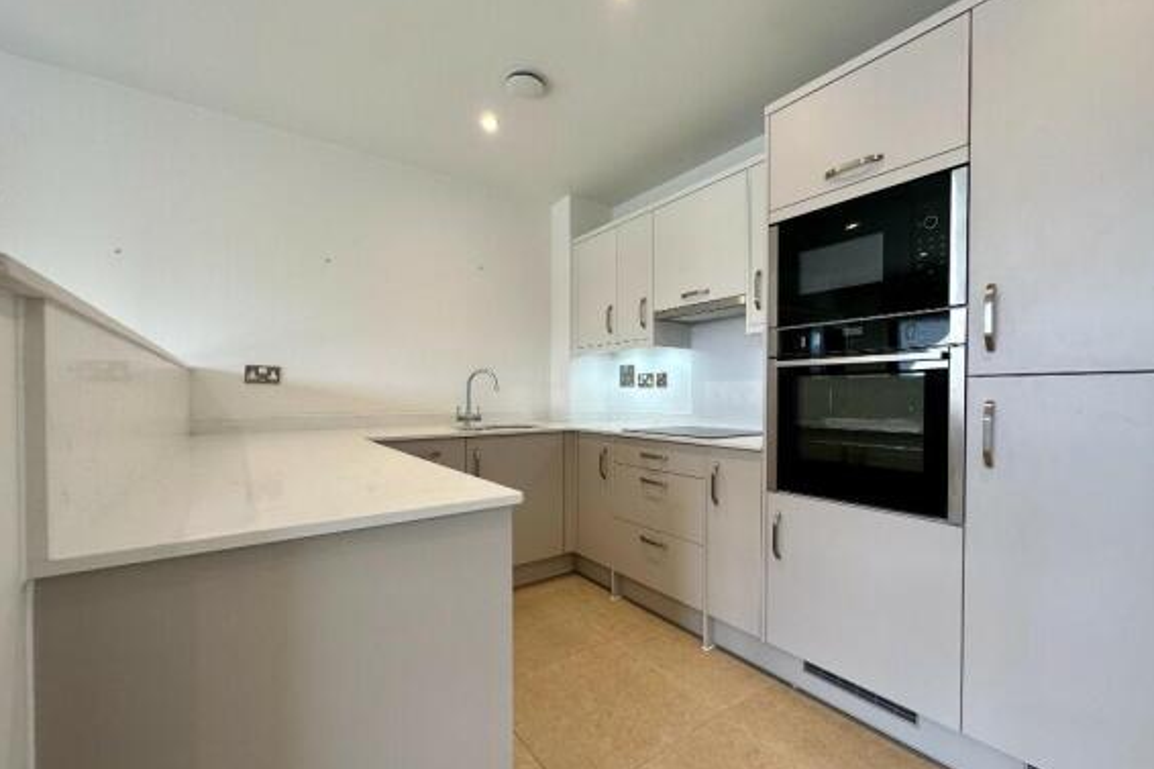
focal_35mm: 15
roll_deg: +0.4
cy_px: 403
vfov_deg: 77.2
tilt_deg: -1.6
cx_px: 588
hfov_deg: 100.4
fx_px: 481
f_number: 2.2
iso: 100
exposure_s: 1/100
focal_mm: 2.22
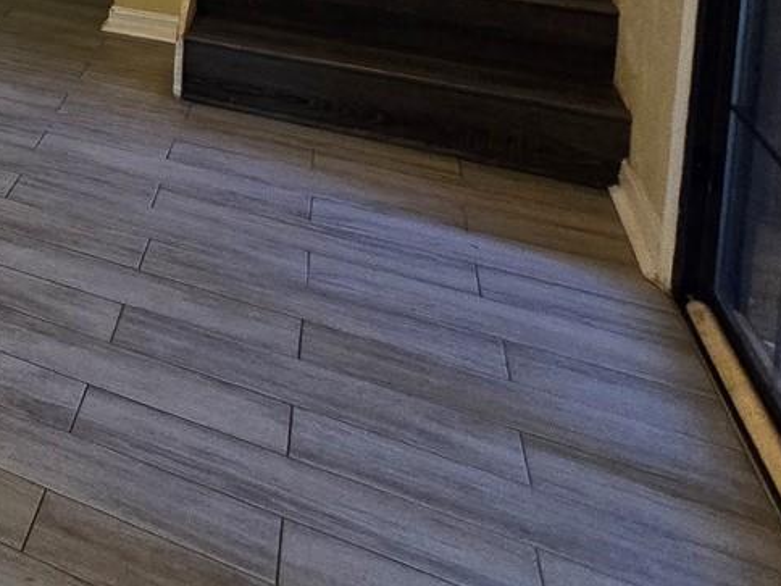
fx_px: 970
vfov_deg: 26.8
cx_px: -423
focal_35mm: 43
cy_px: -226
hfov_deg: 27.6
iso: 250
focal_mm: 2.2
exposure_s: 1/60
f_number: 2.2
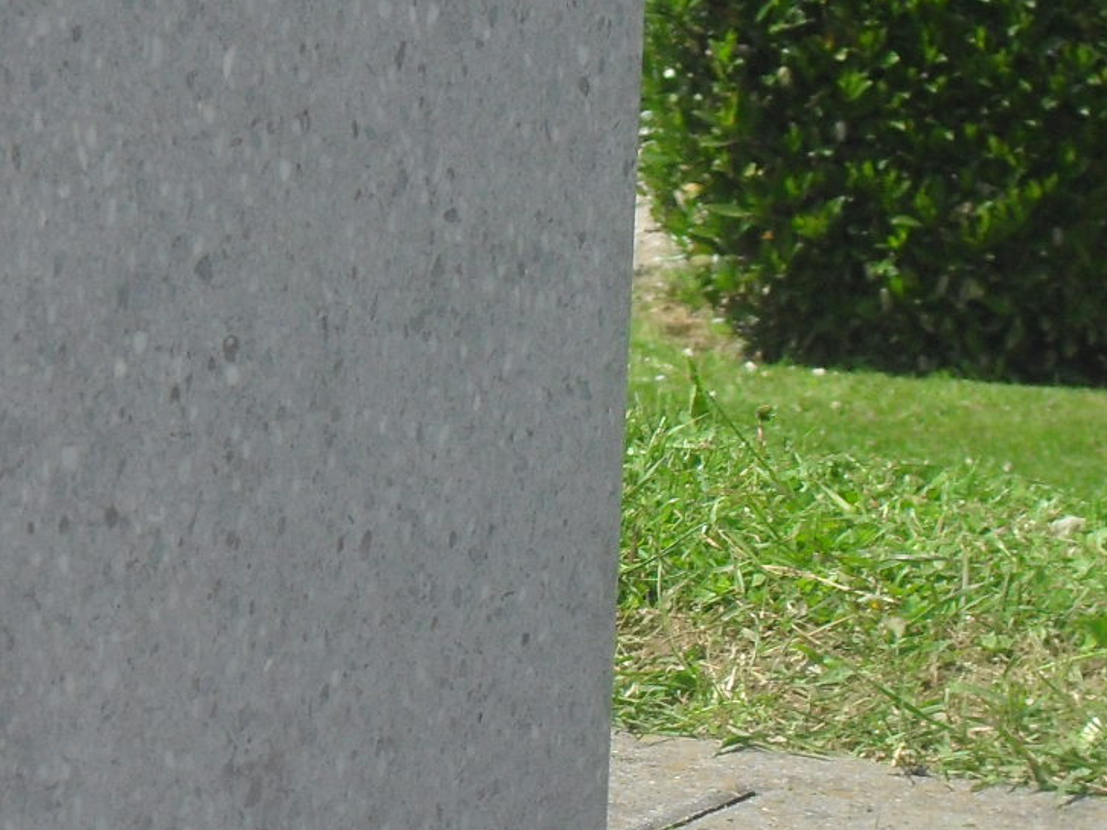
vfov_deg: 8.0
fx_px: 5947
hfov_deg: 10.6
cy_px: 729
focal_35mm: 186
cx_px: 292
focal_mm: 11.7
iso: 100
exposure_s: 1/750
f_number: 4.6
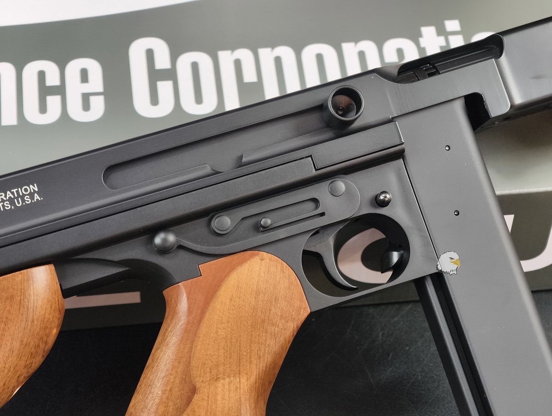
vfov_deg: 17.4
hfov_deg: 23.0
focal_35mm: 85
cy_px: 208
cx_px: 276
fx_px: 1358
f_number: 2.67
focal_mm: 22.48
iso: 747
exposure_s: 1/17.1
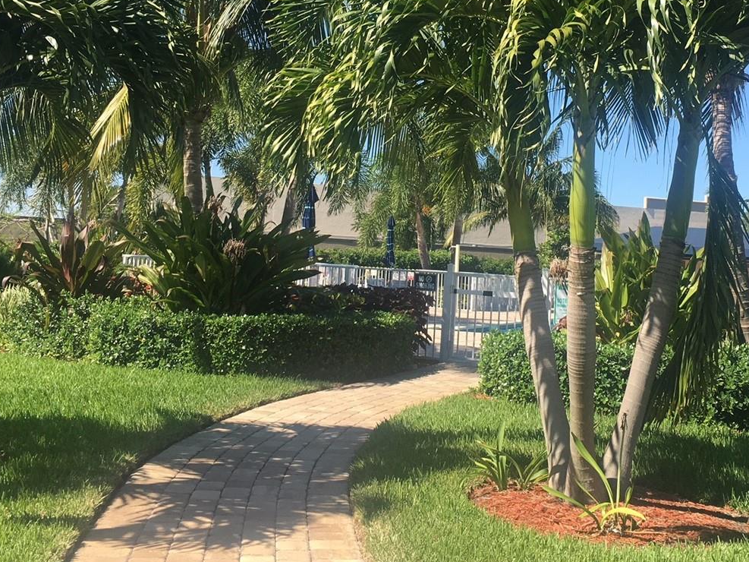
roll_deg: -1.5
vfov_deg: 30.4
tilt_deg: +6.1
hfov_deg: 40.3
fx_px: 1017
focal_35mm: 47
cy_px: 140
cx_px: 438
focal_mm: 4.15
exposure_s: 1/810
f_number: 2.2
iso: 25
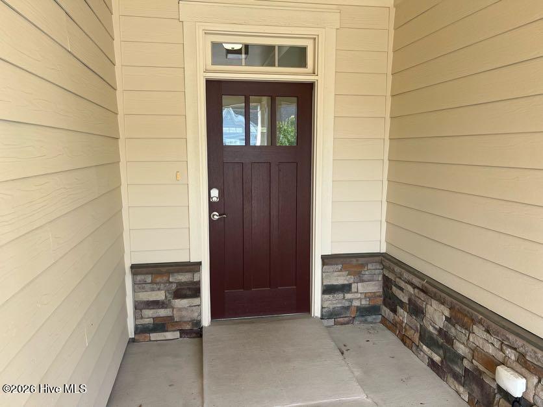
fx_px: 408
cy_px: 204
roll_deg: -0.5
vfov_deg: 53.1
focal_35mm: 26
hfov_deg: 67.3
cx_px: 272
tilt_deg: -7.9
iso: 40
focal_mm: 5.7
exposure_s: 1/230
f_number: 1.5
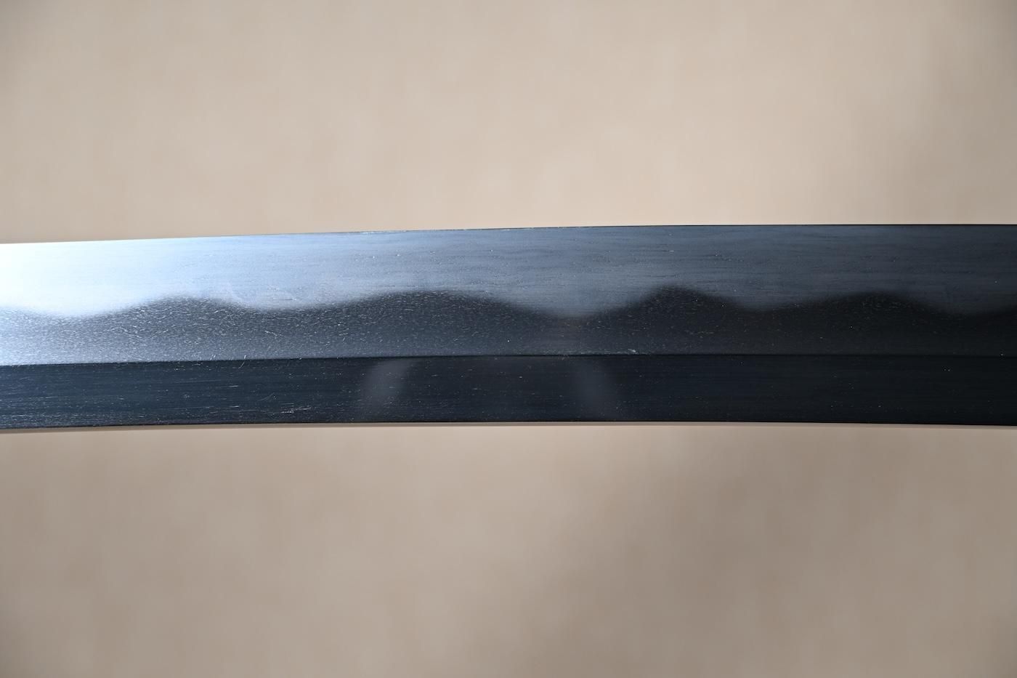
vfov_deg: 15.4
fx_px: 2500
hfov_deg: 23.0
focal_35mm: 88
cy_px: 339
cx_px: 508
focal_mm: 59
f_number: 5
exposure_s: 1
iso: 100
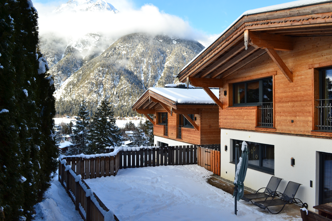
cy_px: 110
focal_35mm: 30
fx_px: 277
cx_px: 166
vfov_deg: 43.6
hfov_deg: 61.9
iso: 400
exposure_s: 1/200
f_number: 10
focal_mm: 20
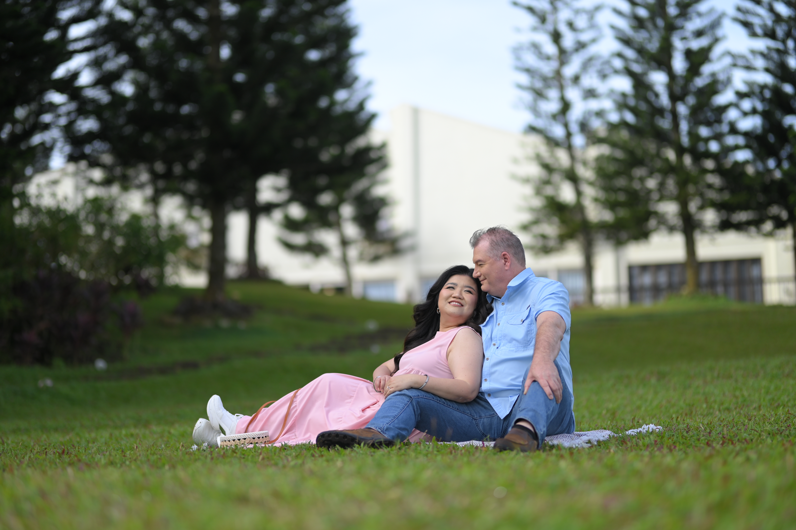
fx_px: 1879
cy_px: 265
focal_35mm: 85
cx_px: 398
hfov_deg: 23.9
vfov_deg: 16.1
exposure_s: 1/3200
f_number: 1.4
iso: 100
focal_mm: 85
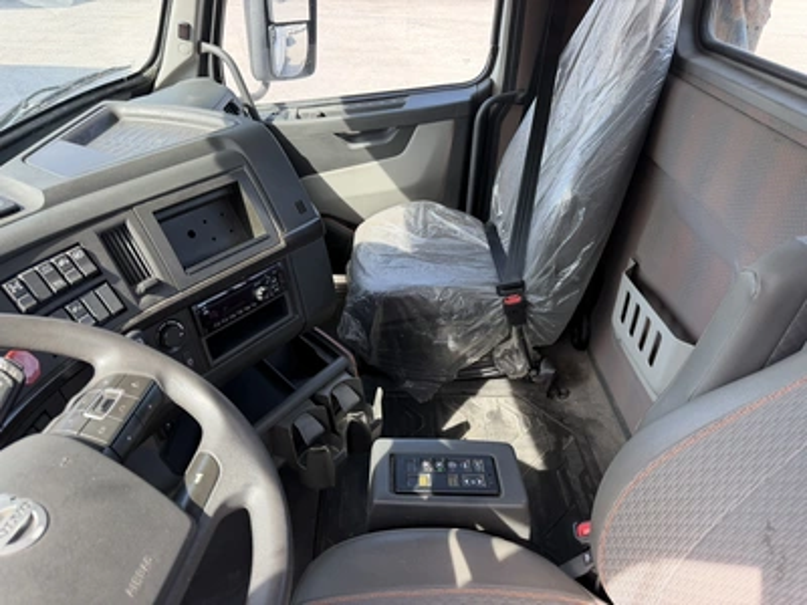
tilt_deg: -29.9
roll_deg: -2.7
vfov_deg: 56.8
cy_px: 302
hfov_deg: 71.6
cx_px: 404
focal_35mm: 24
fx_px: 560
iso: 80
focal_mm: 6.76
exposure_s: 1/235
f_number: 1.78
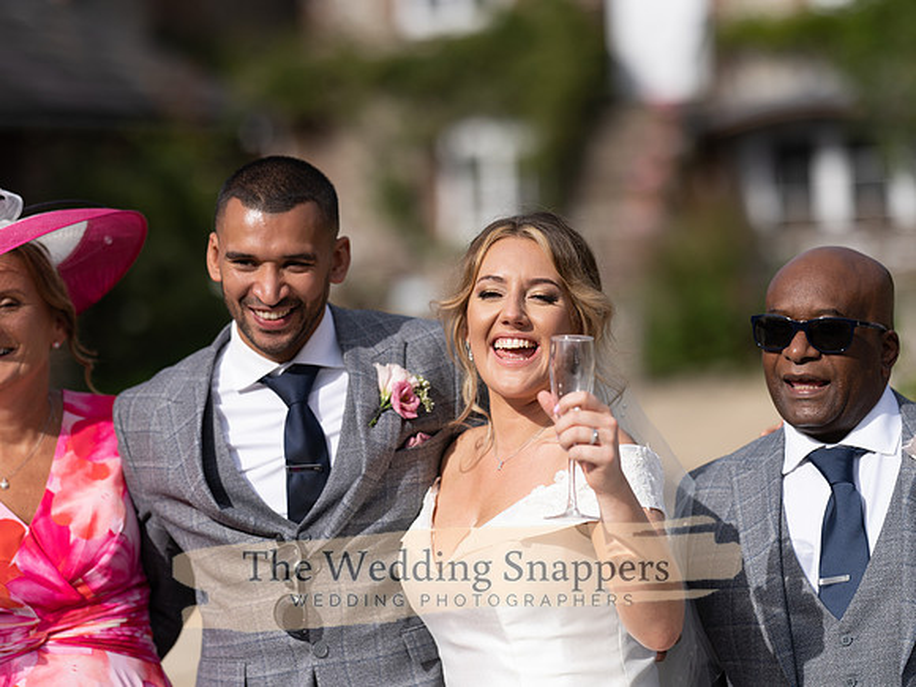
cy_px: 344
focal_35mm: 146
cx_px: 458
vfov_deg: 10.2
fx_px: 3864
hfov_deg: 13.5
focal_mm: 135
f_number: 2.2
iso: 125
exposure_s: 1/8000
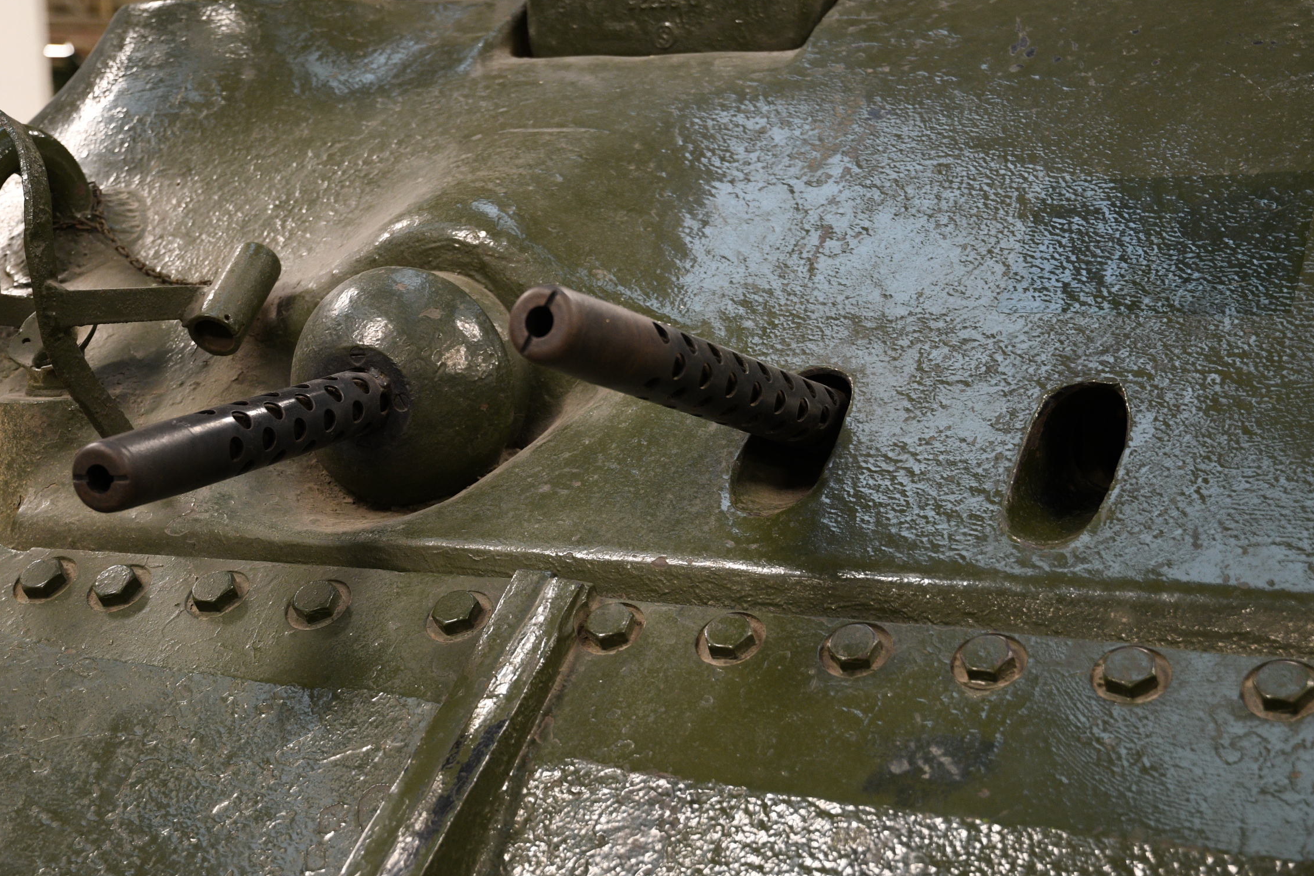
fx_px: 2226
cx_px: 635
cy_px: 414
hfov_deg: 32.9
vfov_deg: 22.3
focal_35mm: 61
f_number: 3.3
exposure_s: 1/25
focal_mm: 38
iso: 800
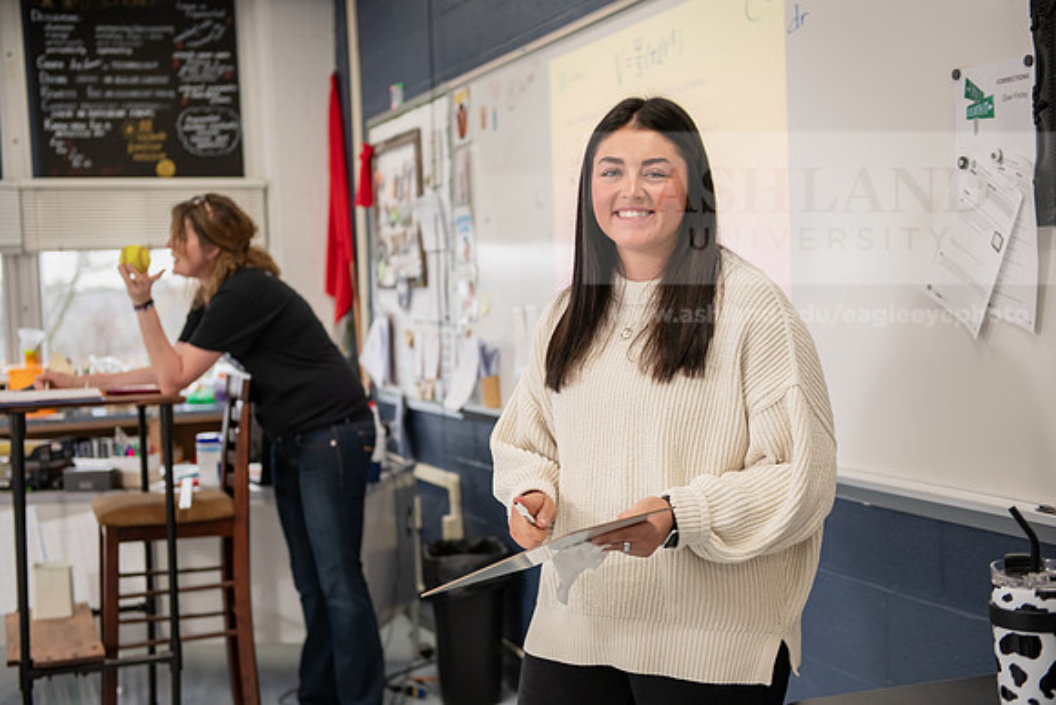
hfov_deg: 36.2
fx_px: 1614
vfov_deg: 24.6
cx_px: 528
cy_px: 352
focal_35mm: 55
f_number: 3.2
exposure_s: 1/200
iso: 1250
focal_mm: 55
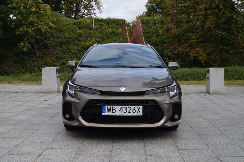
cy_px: 81
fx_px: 305
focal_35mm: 45
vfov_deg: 29.8
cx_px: 122
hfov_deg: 43.7
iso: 100
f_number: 10
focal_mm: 30
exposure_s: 1/100
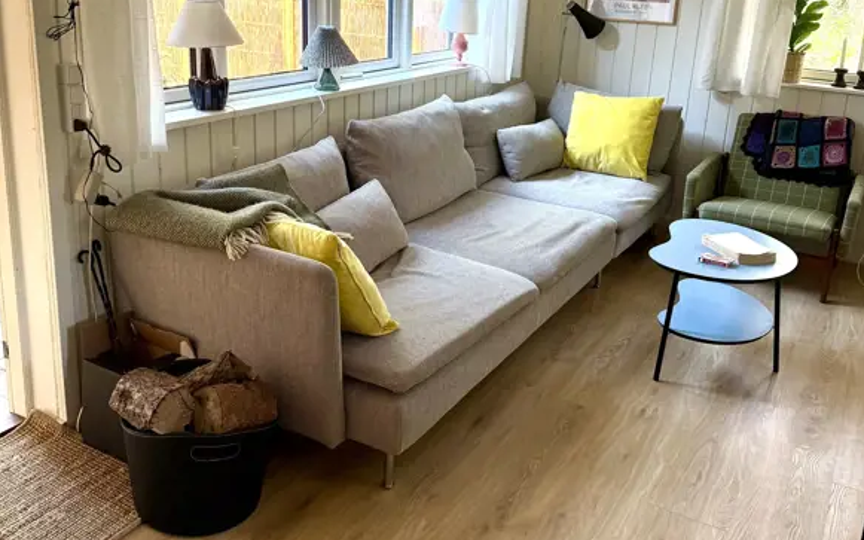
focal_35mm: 35
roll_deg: -2.9
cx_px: 445
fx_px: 824
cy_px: 187
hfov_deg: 55.3
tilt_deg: -15.5
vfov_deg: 36.0
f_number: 1.78
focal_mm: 6.76
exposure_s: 1/135
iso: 200
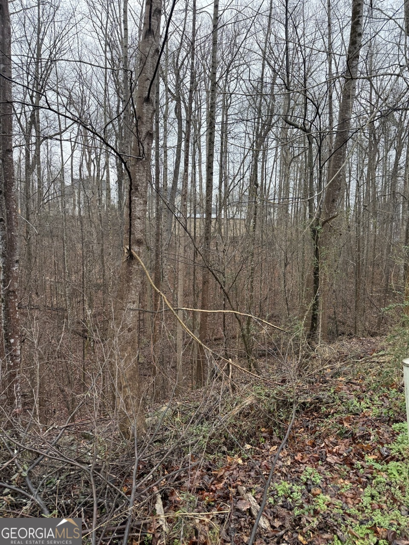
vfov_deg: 71.6
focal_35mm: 24
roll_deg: -1.0
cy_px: 272
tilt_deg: -3.6
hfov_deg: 56.8
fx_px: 378
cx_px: 204
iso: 125
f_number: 1.78
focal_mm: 6.76
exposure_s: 1/164
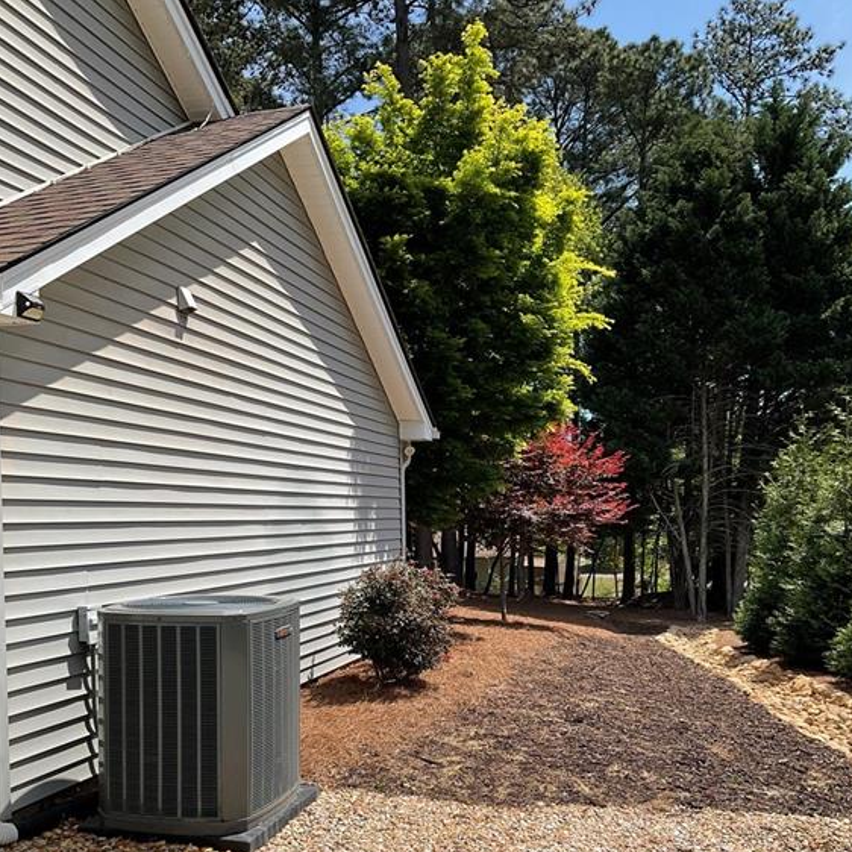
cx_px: 432
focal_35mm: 35
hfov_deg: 47.2
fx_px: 975
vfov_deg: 46.6
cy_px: 556
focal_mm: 3
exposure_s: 1/1984
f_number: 1.8
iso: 16
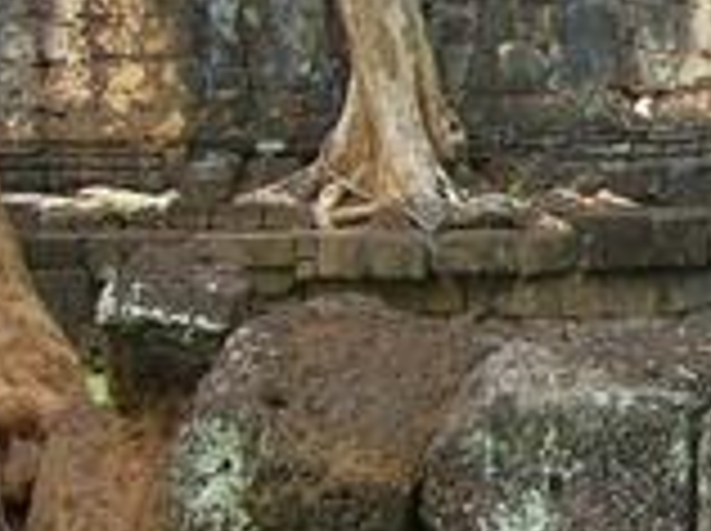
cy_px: 173
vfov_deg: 8.4
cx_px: 1296
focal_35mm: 177
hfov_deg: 10.5
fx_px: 3630
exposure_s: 1/143
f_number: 2.8
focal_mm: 5.8
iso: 50
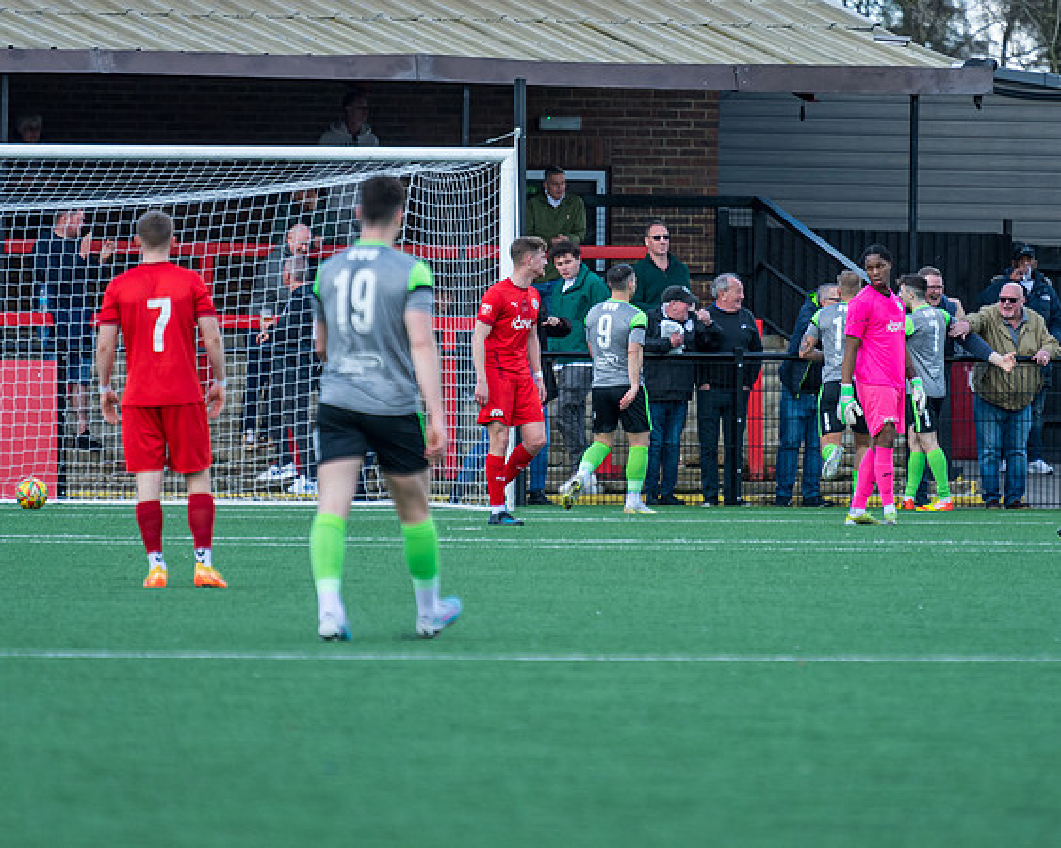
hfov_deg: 4.0
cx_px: 628
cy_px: 424
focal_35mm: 483
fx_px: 15160
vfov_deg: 3.2
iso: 400
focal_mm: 280
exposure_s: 1/800
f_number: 4
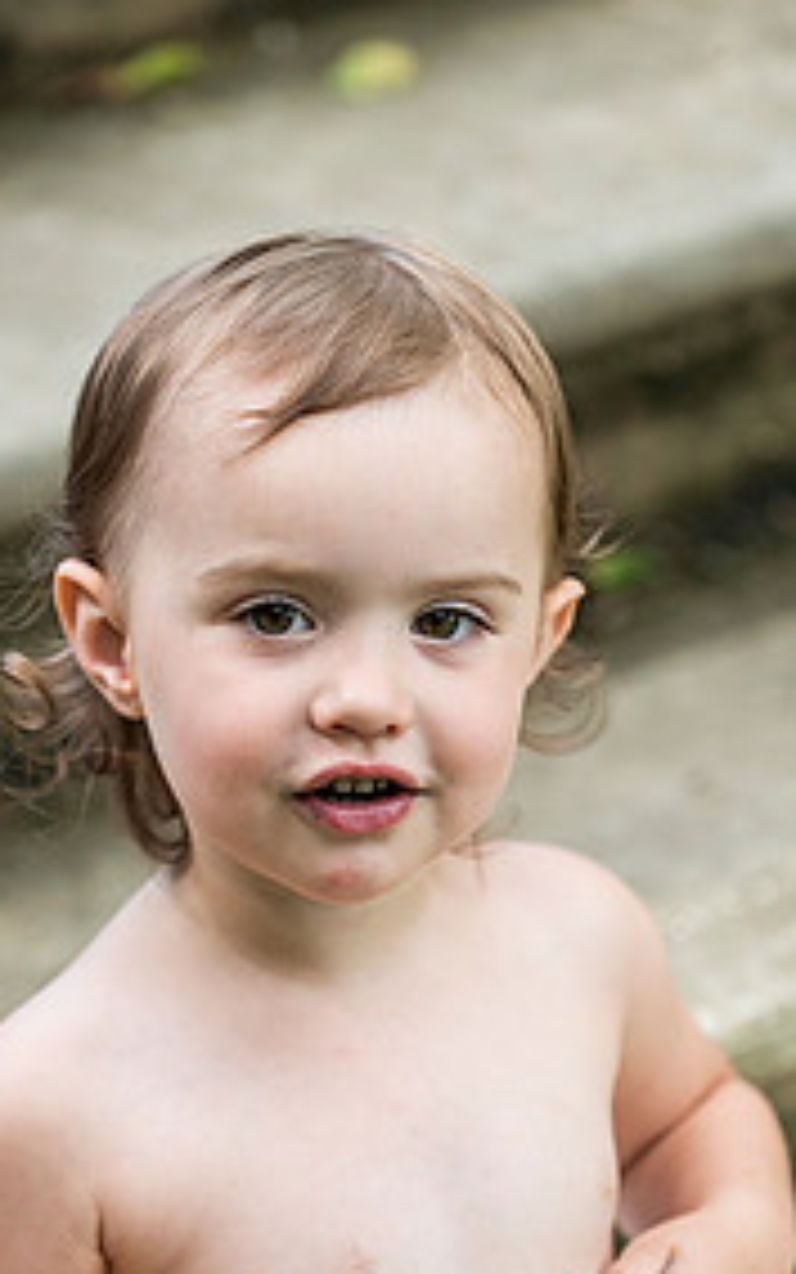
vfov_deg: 9.9
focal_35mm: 211
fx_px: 7320
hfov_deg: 6.2
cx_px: 409
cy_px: 837
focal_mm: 130
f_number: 3.5
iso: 640
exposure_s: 1/1000
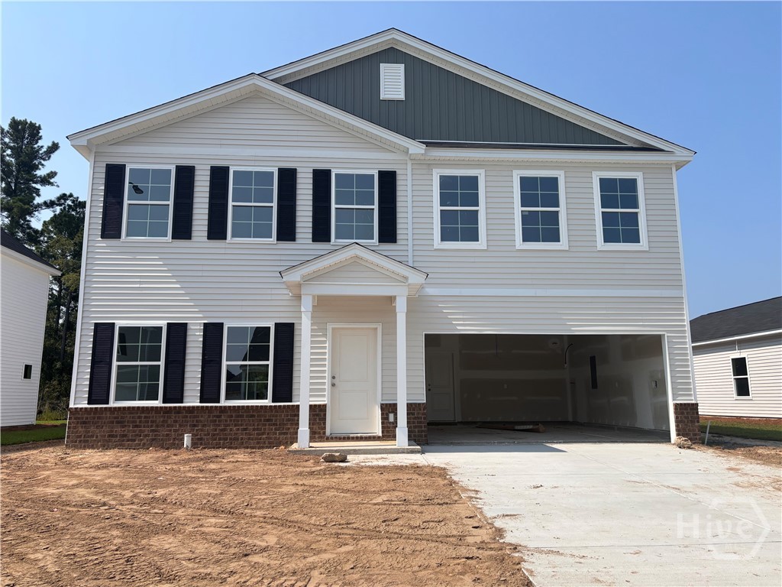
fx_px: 587
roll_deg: +0.6
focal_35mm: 26
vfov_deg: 53.1
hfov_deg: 67.3
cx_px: 391
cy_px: 294
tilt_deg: +10.1
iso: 50
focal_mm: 5.96
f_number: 1.6
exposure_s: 1/4425
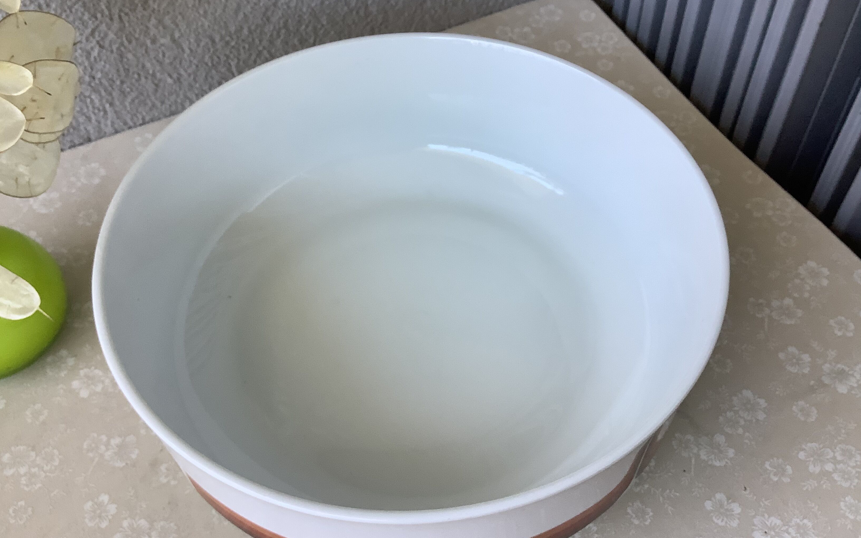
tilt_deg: -49.7
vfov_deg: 38.3
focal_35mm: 33
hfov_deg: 58.1
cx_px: 431
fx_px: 774
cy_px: 263
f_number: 2.4
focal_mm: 3.3
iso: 80
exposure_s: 1/120
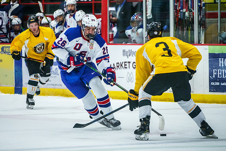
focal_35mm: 342
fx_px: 2148
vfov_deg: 4.0
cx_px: 81
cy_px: 70
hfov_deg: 6.0
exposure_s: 1/1250
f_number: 4
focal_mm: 200
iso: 12800
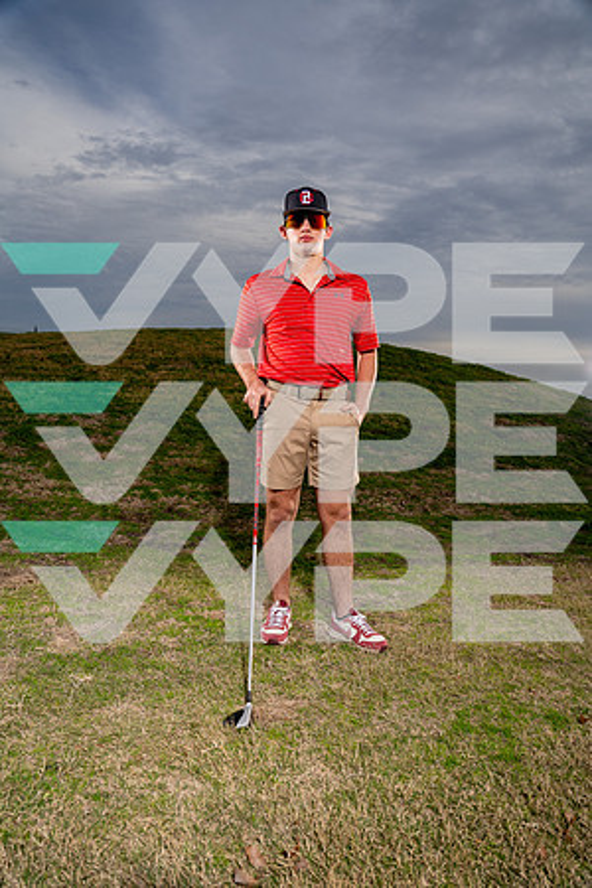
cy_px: 444
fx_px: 592
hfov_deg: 53.1
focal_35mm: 24
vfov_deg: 73.7
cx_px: 296
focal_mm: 24
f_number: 4
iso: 100
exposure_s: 1/1000
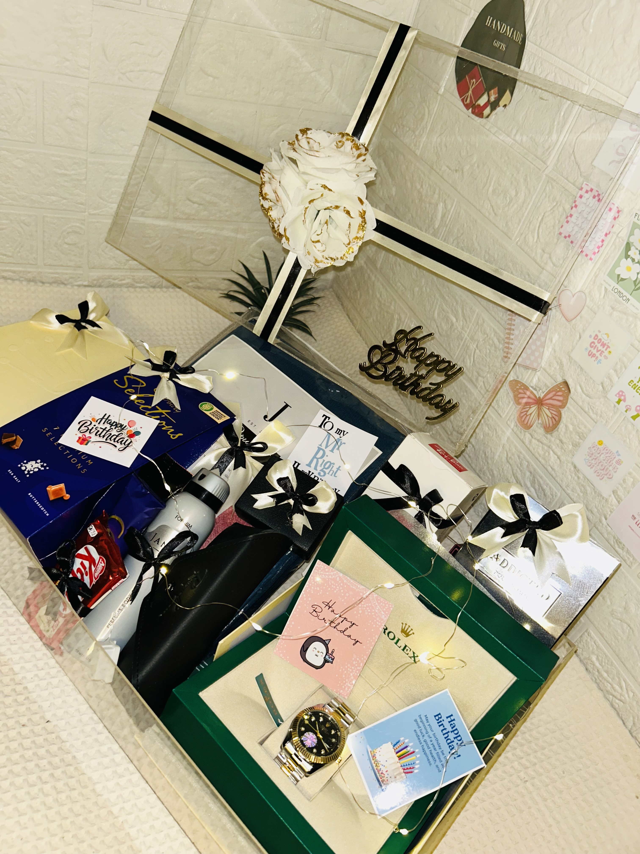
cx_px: 320
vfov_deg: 67.3
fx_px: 641
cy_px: 427
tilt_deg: -39.2
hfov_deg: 53.1
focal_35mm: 26
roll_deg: -20.2
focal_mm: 5.7
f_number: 1.5
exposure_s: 1/50
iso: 64
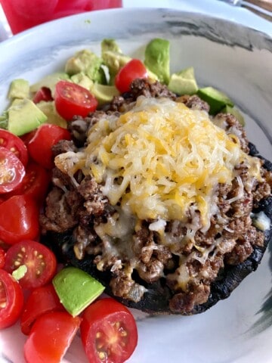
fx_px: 272
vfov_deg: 67.3
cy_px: 182
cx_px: 136
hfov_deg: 53.1
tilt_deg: -56.4
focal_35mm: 26
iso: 500
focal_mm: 4.25
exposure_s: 1/41
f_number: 1.8
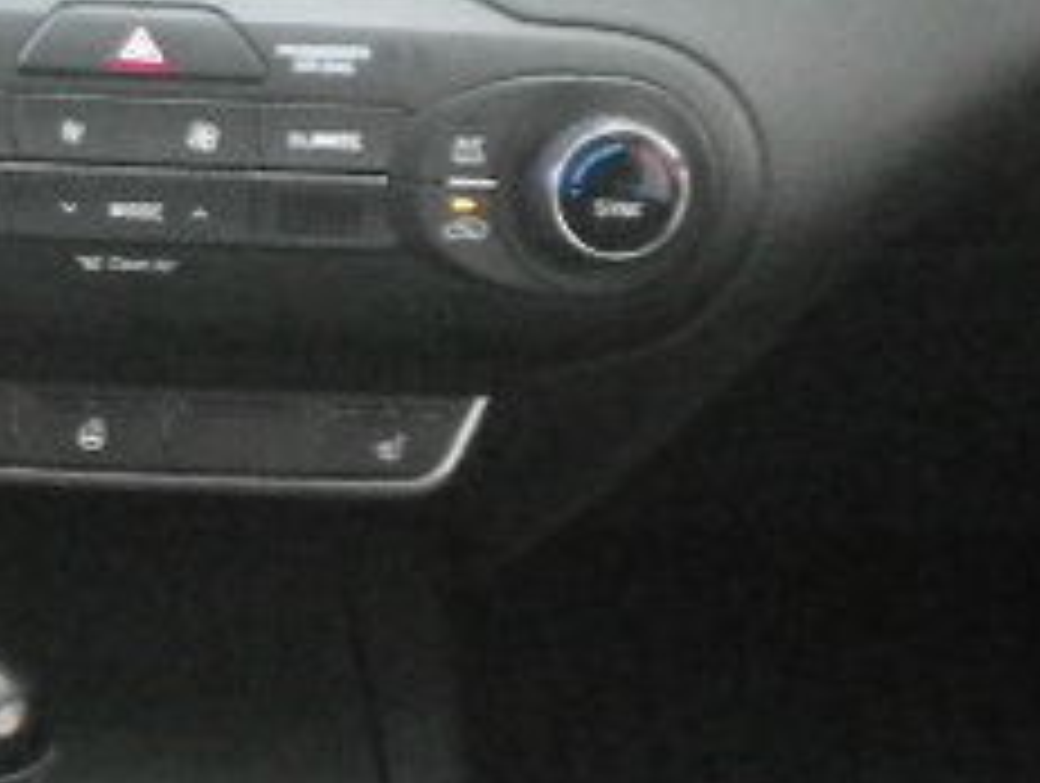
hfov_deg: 14.6
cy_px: 243
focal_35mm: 121
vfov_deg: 12.3
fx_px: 3641
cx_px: -720
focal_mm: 5.05
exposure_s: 1/60
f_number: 3.5
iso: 800
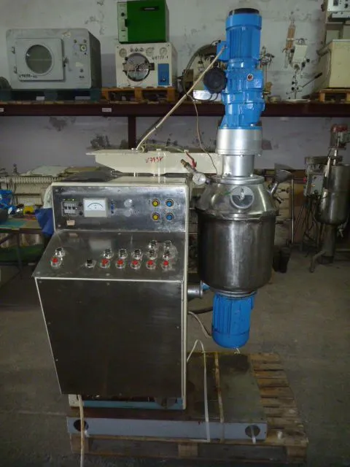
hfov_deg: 49.7
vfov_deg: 63.4
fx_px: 377
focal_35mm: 28
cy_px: 234
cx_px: 175
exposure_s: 1/30
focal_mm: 4.9
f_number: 3.3
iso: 400
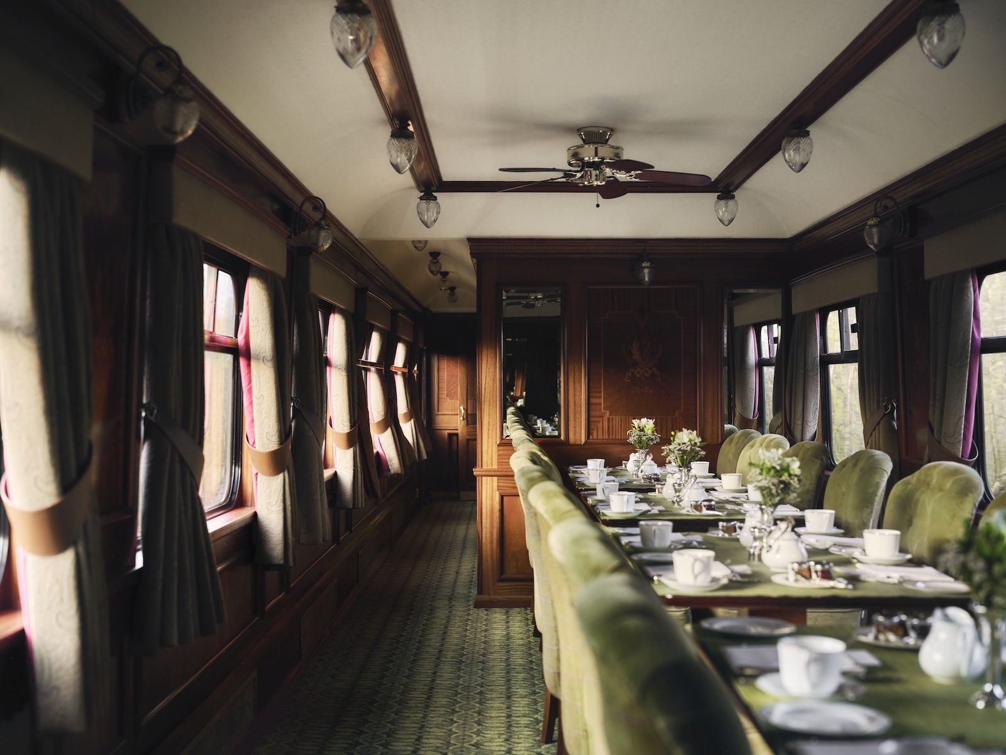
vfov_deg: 32.9
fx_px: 1279
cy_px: 378
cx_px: 503
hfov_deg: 42.9
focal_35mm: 44
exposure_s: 1/160
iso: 640
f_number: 4
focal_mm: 55
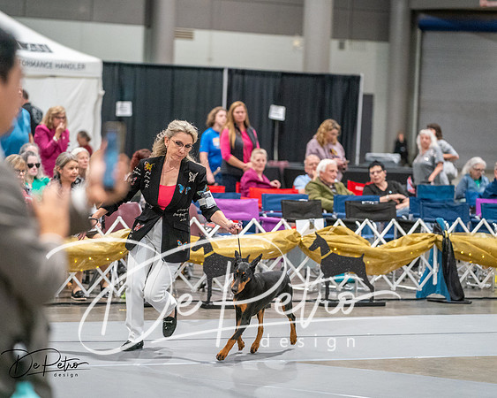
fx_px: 2076
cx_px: 240
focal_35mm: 141
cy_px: 199
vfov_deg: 10.9
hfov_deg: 13.7
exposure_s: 1/250
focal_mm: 121
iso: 6400
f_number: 2.8
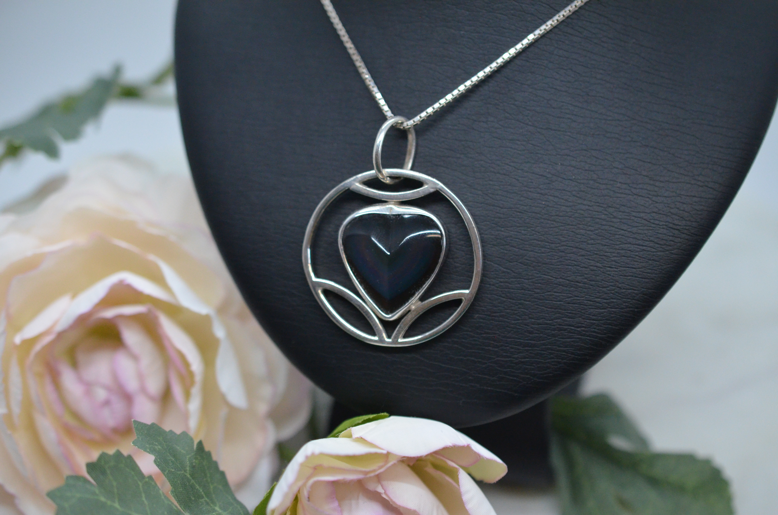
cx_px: 389
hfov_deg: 33.5
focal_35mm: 60
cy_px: 258
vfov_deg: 22.5
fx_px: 1294
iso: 2500
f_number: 3.5
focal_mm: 40
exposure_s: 1/2500
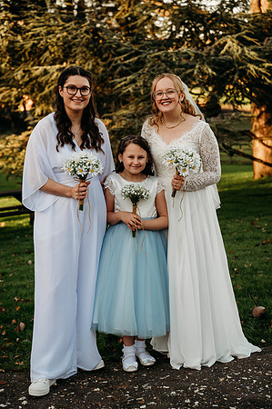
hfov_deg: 20.3
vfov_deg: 30.1
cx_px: 136
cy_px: 204
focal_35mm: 67
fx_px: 761
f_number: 4
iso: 100
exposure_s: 1/320
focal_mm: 67
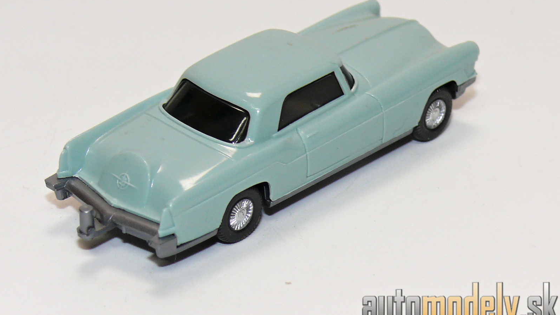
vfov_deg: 8.3
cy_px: 125
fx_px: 2183
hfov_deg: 14.6
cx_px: 281
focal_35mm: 147
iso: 100
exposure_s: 1/30
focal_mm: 15.9
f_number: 4
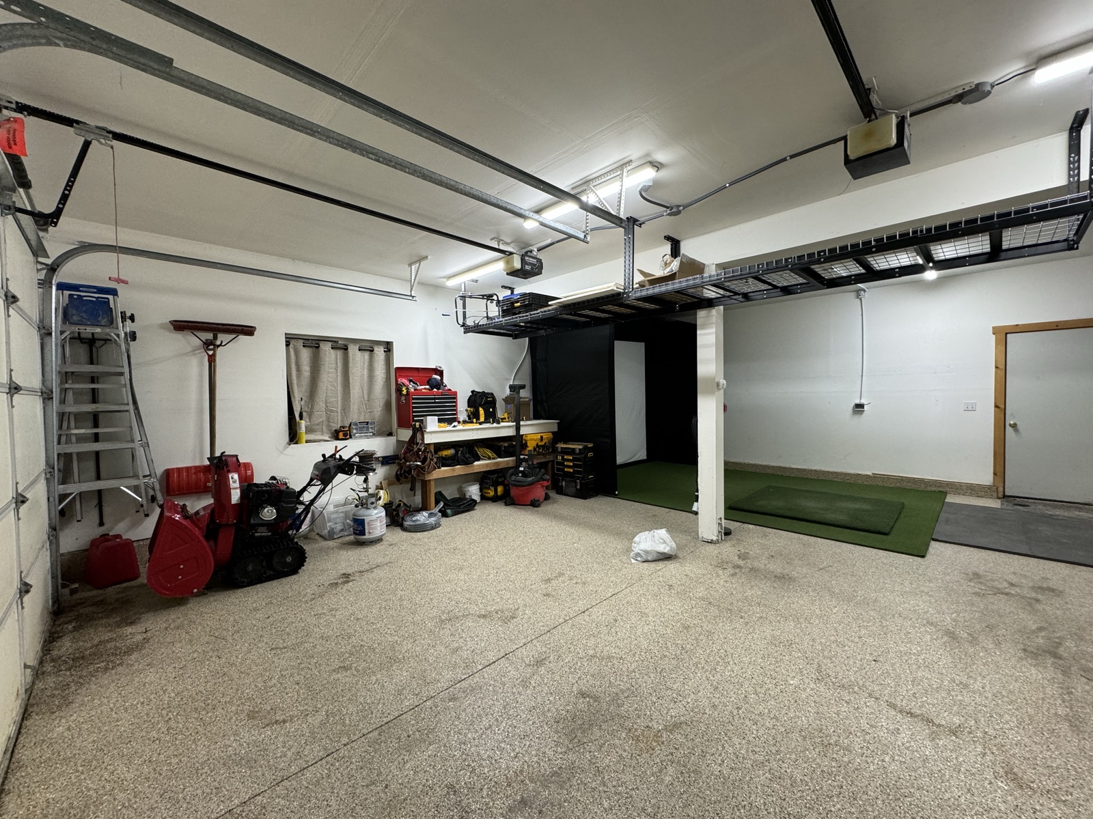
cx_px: 546
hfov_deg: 102.1
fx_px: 442
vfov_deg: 85.7
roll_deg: -1.7
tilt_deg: -1.8
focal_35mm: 14
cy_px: 410
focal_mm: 2.22
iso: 200
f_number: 2.2
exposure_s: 1/120
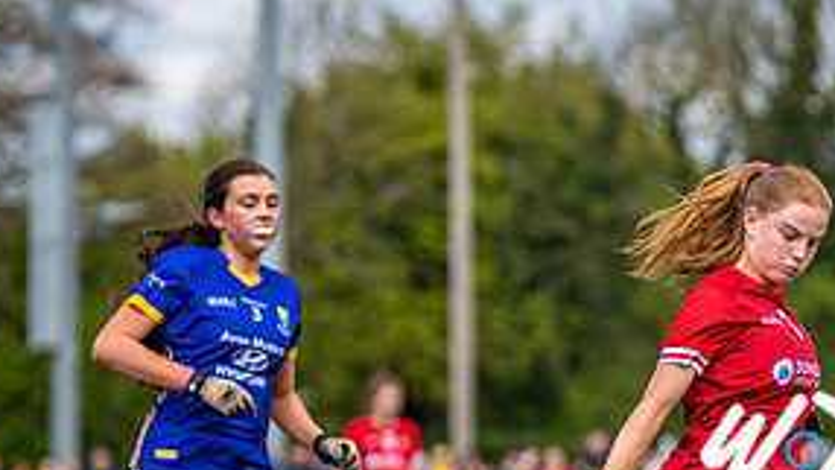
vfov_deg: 2.9
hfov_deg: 5.2
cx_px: 782
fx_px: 9212
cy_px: 528
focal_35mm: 416
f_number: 2.8
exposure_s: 1/4000
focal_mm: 160
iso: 320
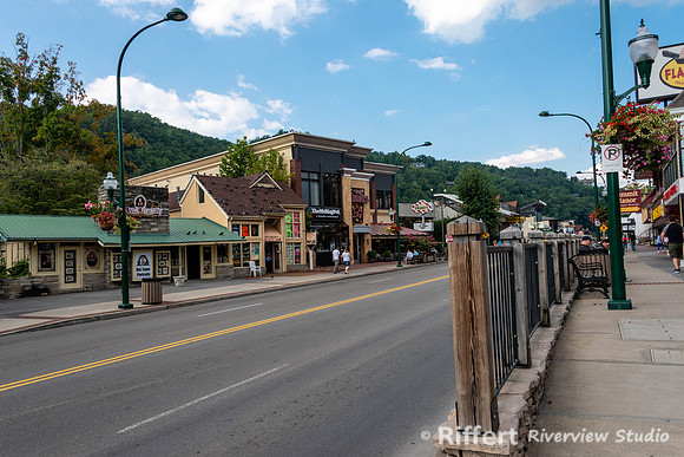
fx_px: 532
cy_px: 228
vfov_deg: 46.4
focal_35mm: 28
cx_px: 342
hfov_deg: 65.5
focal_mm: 28
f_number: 7.1
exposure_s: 1/200
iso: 100
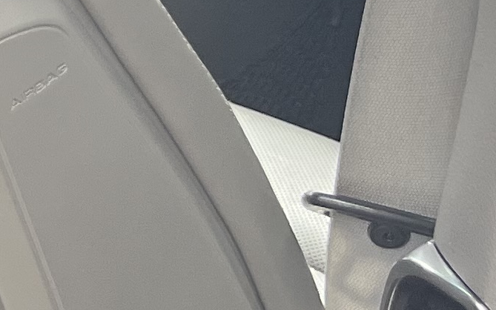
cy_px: -52
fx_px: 2244
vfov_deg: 7.8
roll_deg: -3.2
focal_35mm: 166
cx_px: -927
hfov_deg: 9.9
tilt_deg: -21.5
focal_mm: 5.1
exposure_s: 1/148
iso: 64
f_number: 1.6
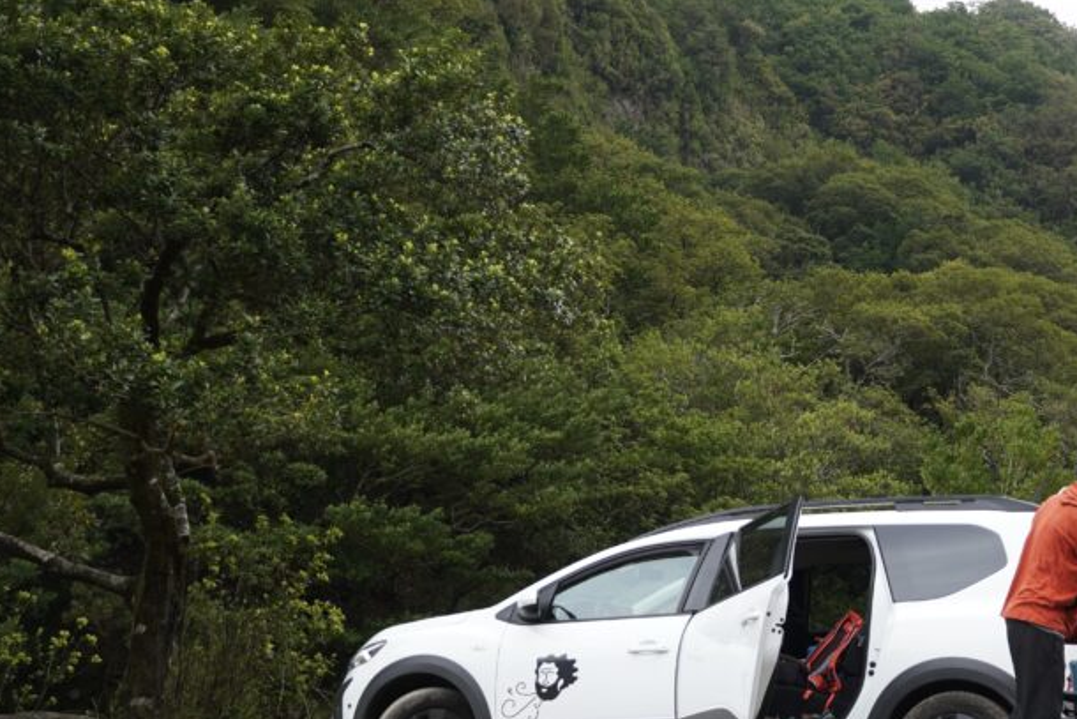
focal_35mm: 53
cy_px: 319
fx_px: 1581
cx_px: 780
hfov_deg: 36.9
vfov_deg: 25.6
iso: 100
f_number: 4
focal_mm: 21
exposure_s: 1/40
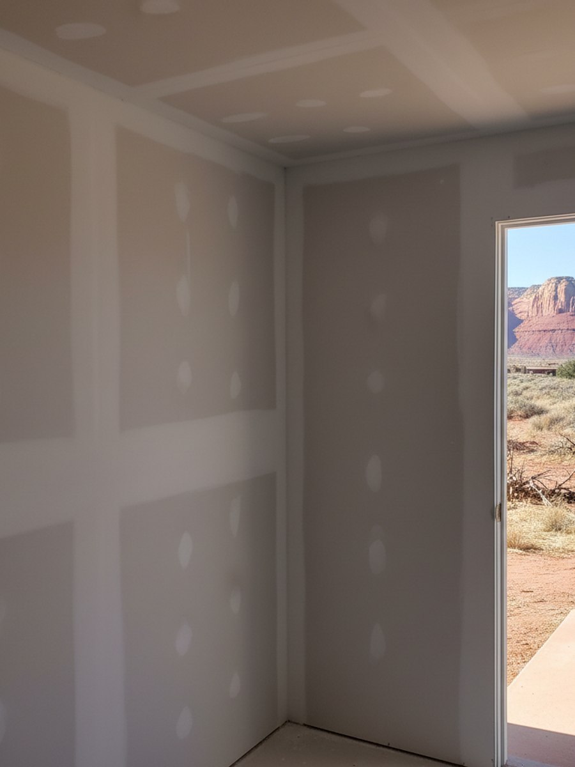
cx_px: 288
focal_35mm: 24
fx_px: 532
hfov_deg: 56.8
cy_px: 384
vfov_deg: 71.6
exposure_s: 1/631
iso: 793
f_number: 1.78
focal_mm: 6.8
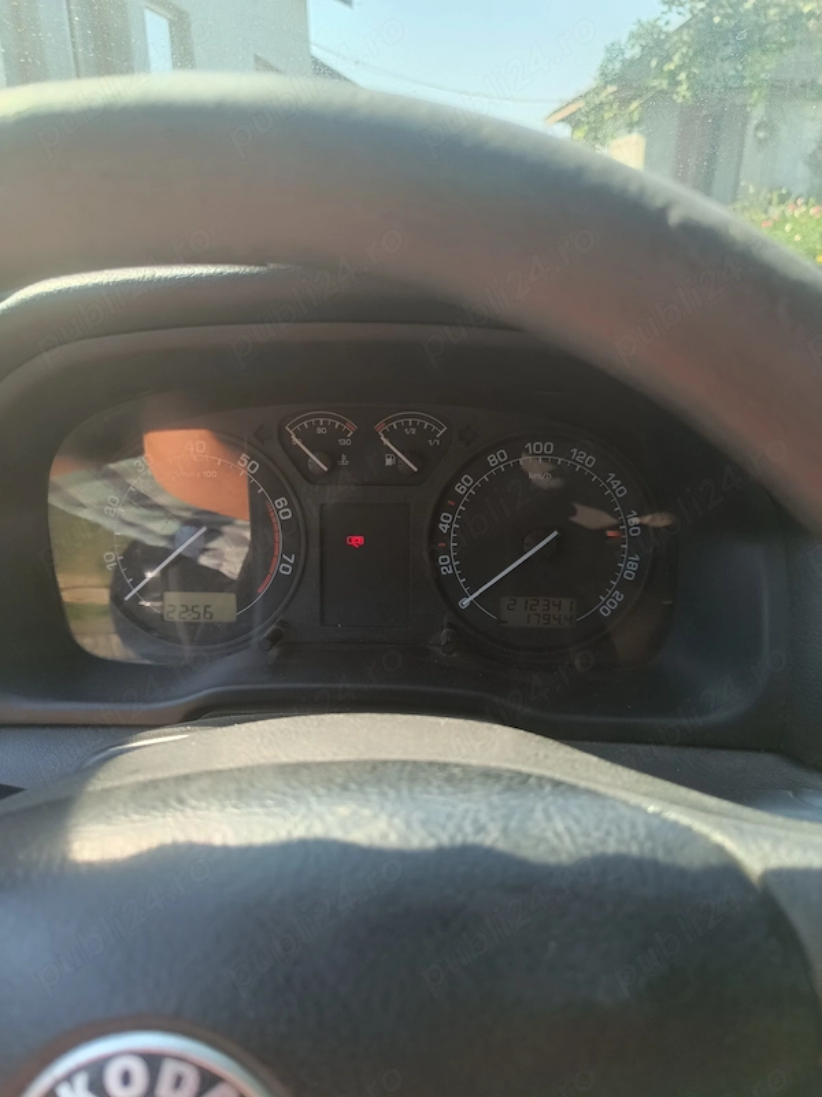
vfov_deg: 71.6
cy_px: 548
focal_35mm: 24
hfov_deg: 56.8
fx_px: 760
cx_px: 411
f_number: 1.88
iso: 52
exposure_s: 1/115
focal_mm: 5.59
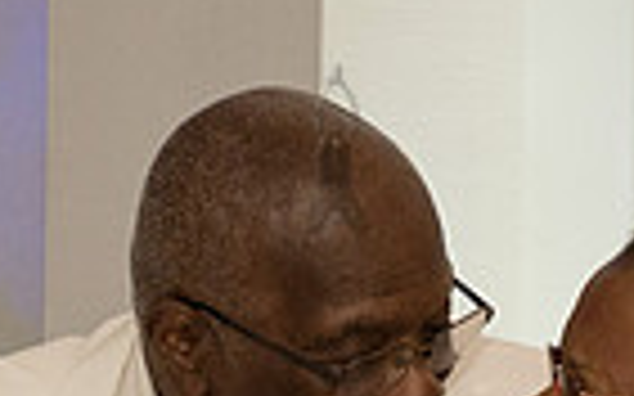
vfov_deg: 3.3
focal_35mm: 394
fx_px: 6805
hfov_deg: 5.3
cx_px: 383
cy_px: 592
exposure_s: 1/500
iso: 2500
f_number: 4
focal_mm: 70
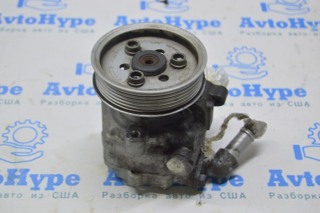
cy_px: 106
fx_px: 639
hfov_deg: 28.1
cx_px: 160
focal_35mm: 72
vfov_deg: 18.9
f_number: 5.6
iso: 400
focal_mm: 48
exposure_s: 1/20
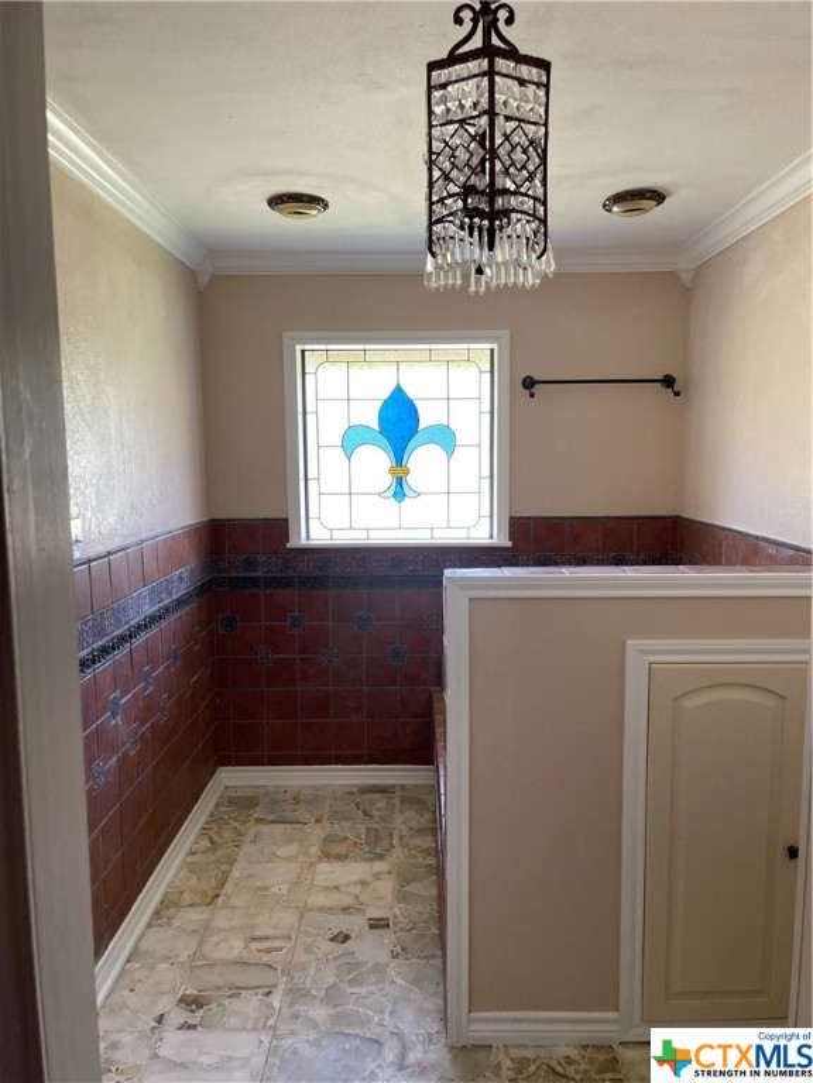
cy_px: 542
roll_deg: +0.3
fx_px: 814
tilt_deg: -7.6
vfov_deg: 67.3
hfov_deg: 53.1
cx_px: 406
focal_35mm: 26
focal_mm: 4.2
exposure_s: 1/121
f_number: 1.6
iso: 125
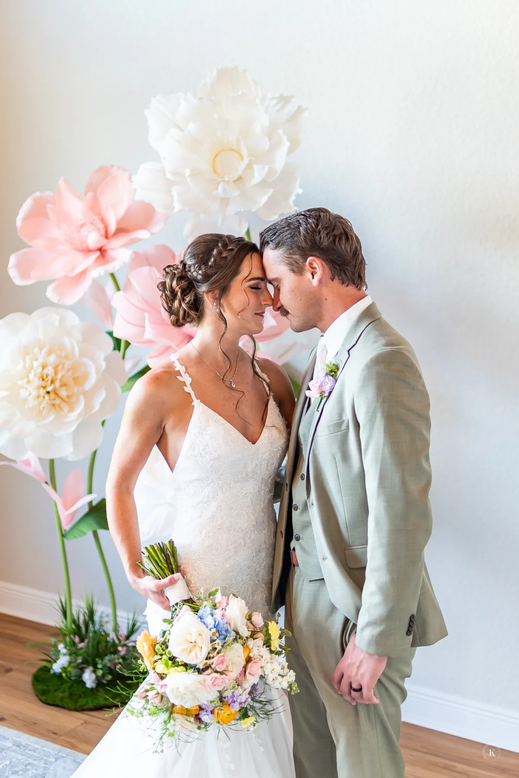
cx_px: 260
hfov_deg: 29.9
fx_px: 973
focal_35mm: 45
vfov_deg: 43.6
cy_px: 389
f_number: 1.4
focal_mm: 30
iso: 100
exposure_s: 1/125
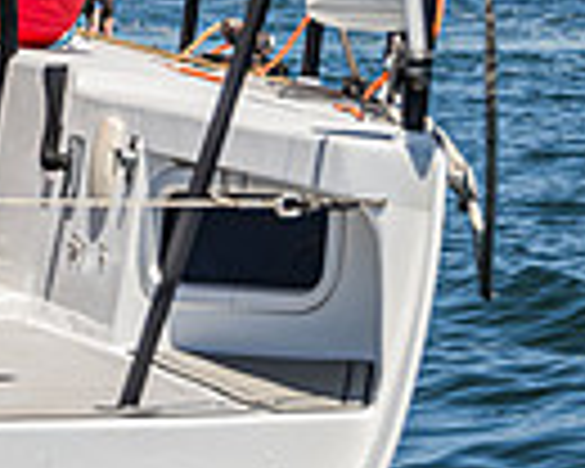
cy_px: -340
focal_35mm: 416
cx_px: -567
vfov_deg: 3.7
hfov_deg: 4.6
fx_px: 7203
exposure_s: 1/1600
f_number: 8
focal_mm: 95
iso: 400
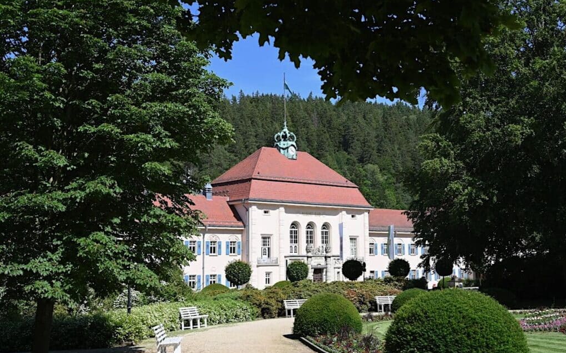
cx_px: 284
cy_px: 188
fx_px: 601
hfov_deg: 50.4
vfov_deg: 32.7
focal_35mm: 39
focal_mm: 38
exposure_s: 1/320
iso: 100
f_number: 7.1
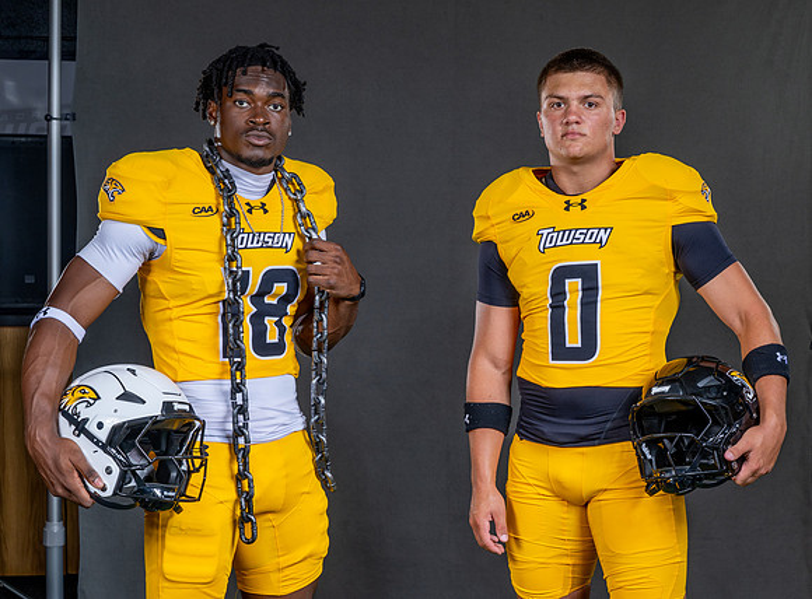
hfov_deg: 32.2
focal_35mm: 60
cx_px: 523
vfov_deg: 24.2
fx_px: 1398
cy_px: 358
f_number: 8
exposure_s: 1/200
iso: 100
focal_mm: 39
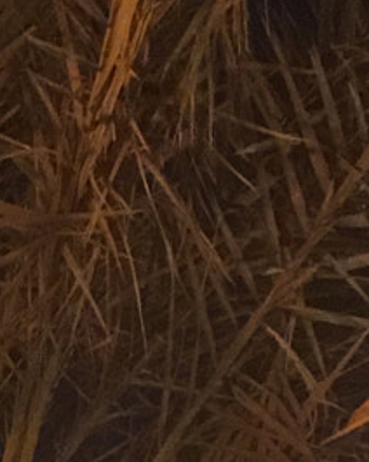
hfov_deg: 8.6
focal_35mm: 171
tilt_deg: +4.8
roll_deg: -0.7
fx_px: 2334
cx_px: -313
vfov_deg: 9.8
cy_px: 1163
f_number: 2.2
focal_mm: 4.15
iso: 100
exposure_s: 1/4
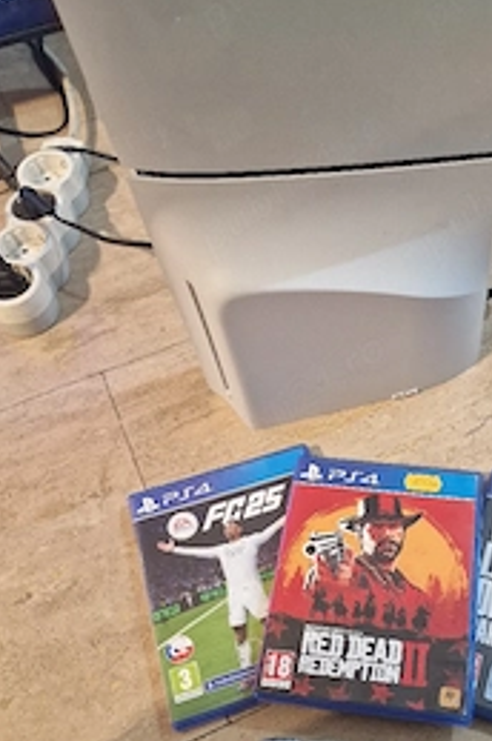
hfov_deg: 35.3
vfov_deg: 51.6
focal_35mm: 37
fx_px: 760
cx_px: 349
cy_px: 441
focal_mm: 6.4
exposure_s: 1/50
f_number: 1.8
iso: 640
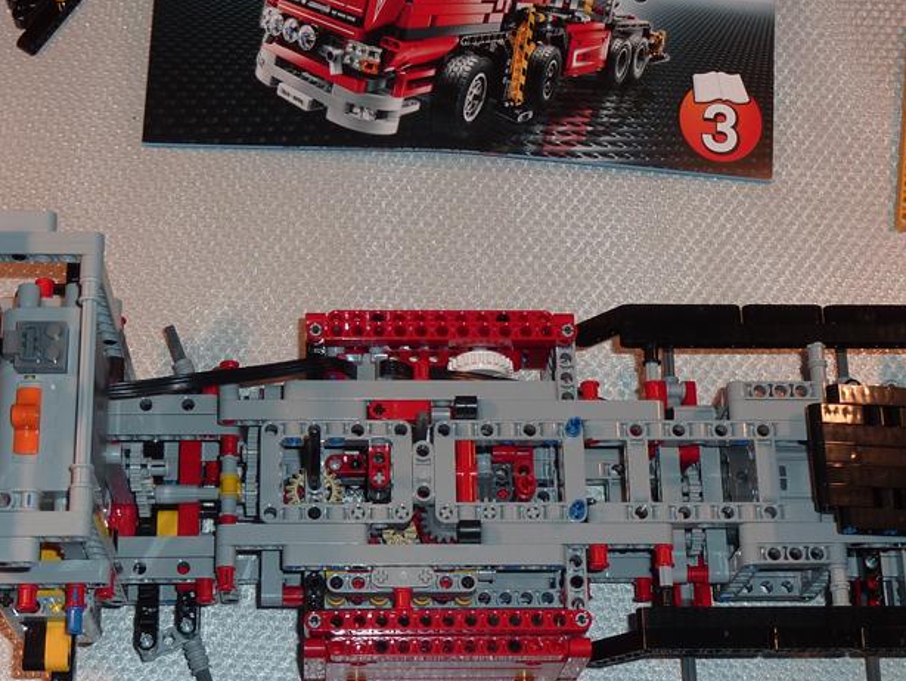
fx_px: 1833
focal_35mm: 70
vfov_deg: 21.0
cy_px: 369
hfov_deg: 27.7
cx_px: 401
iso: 100
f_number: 3.7
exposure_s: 1/30
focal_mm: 6.9
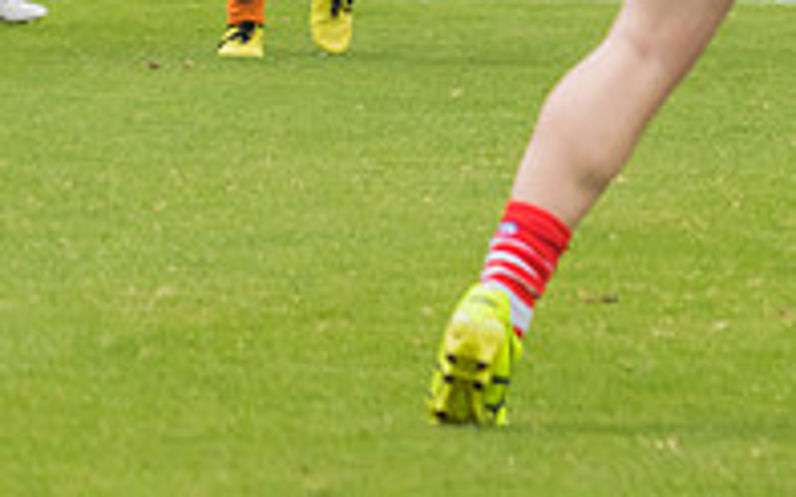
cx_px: 1379
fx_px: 16049
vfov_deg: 1.8
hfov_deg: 2.8
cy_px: -341
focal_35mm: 740
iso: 800
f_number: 10
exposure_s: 1/1600
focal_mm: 200
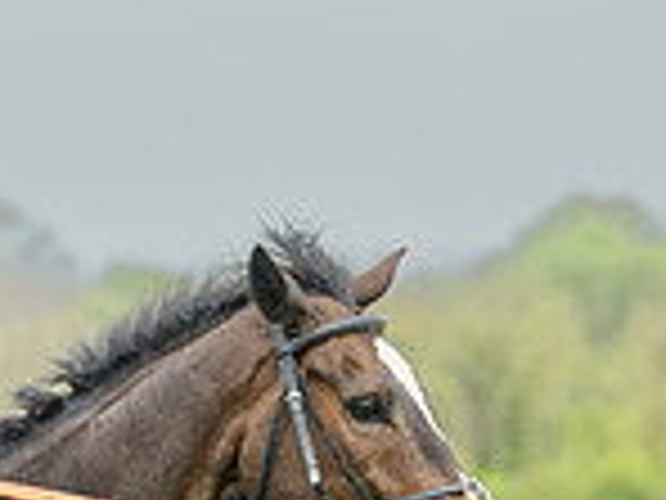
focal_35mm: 499
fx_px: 9601
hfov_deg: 4.0
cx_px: -51
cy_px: 715
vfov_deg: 3.0
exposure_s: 1/1600
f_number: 2.8
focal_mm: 95
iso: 400
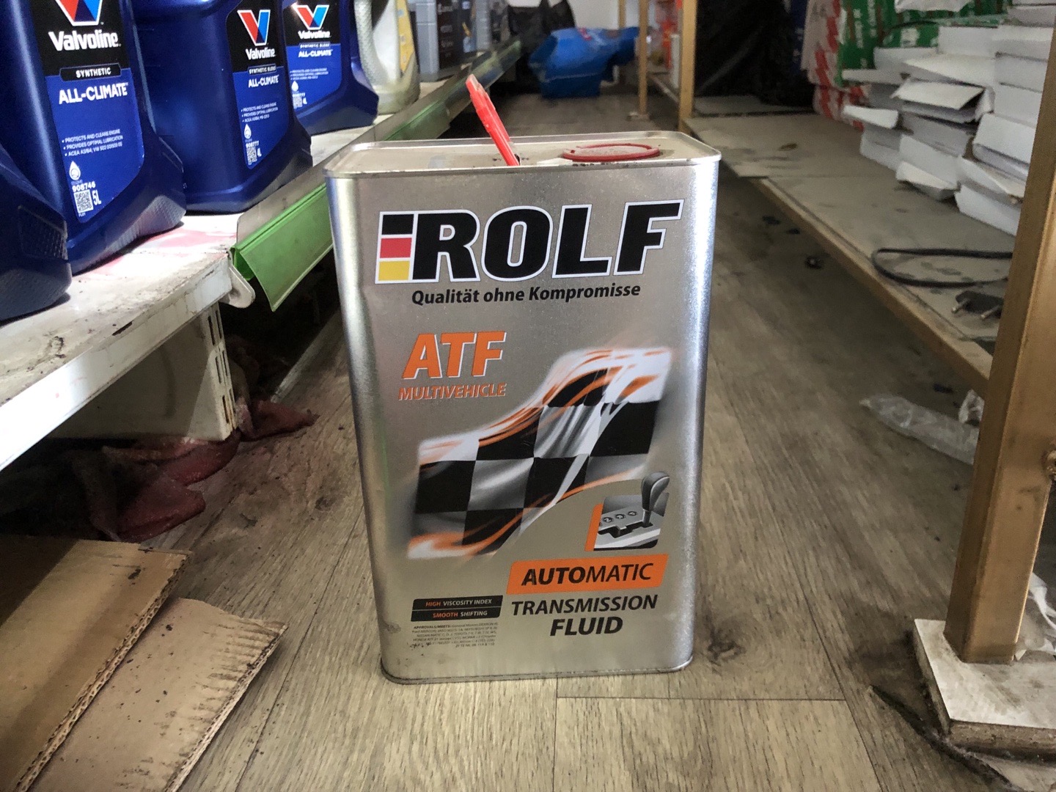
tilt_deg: -24.6
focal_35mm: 28
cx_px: 528
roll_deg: +2.3
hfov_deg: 63.4
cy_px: 396
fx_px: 854
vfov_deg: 49.7
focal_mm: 4
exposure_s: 1/5
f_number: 1.8
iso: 100
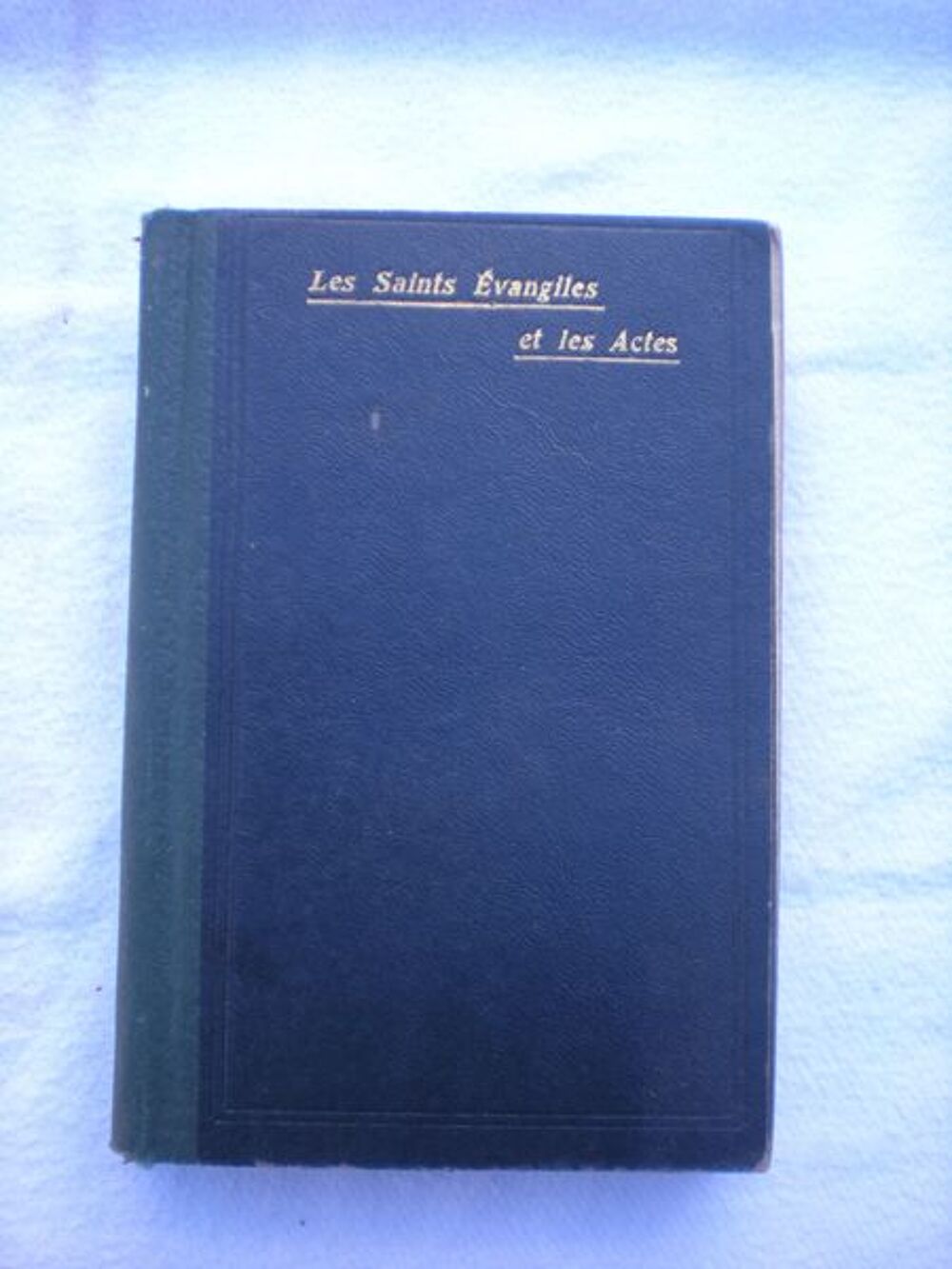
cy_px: 634
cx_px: 476
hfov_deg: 37.7
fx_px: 1393
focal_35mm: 38
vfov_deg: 49.0
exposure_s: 1/77
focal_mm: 6.3
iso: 64
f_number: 3.1
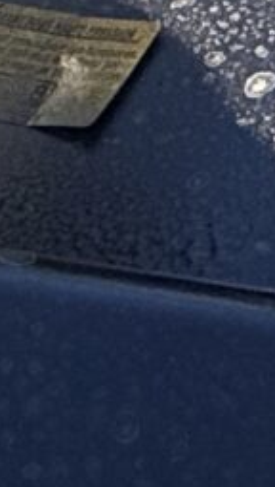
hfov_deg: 7.3
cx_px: 743
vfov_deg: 9.4
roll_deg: +1.9
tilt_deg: -4.6
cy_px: -1157
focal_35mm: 153
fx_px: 1978
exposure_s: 1/779
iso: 64
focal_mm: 2.22
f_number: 2.2
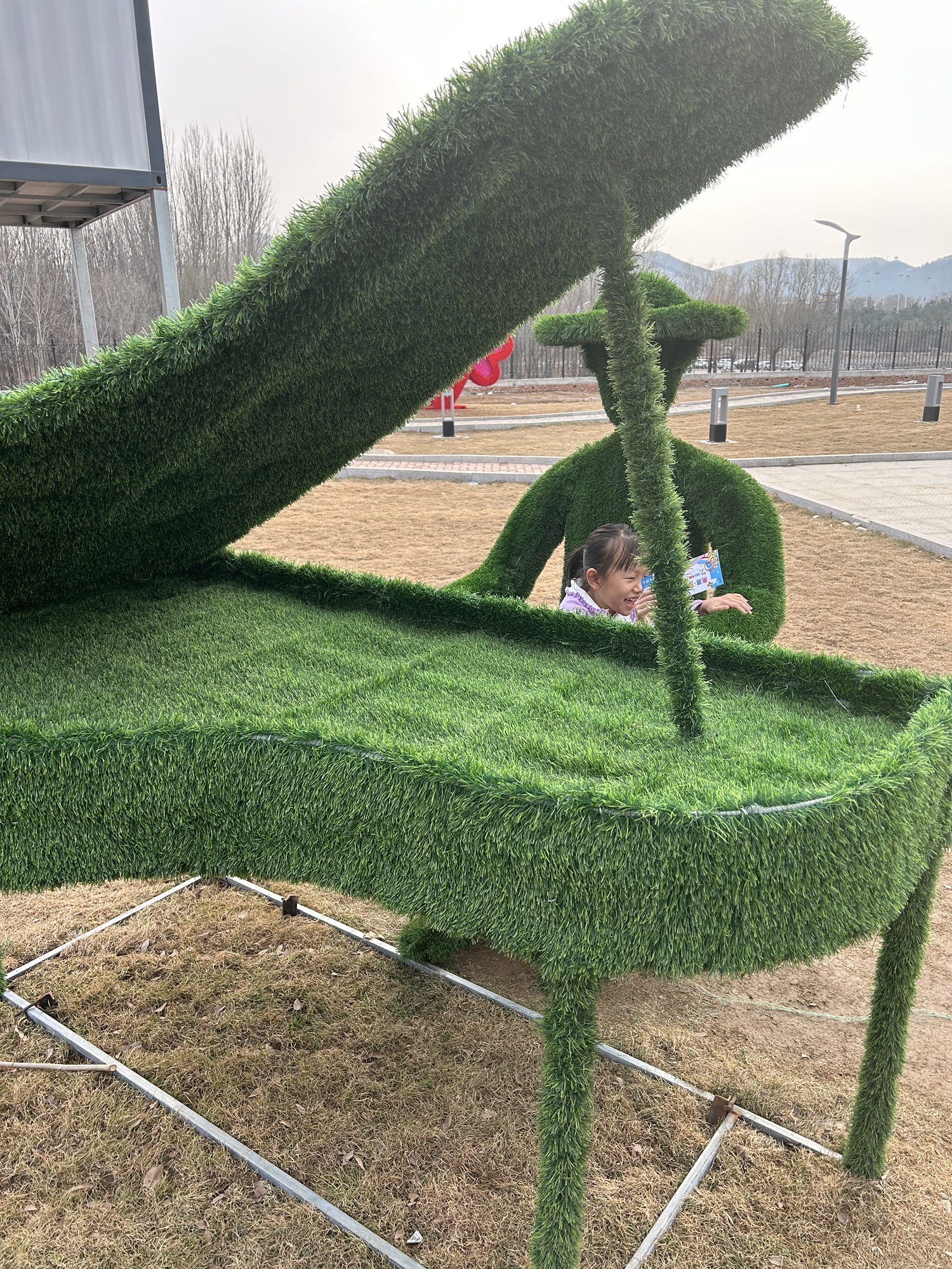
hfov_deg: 53.1
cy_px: 634
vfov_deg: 67.3
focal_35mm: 26
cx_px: 476
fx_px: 953
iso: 50
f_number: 1.5
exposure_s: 1/674
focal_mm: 5.7
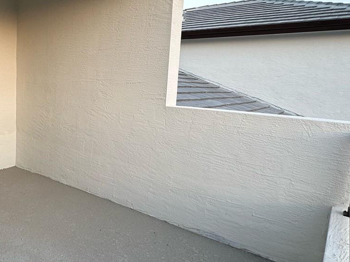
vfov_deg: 46.7
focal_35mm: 30
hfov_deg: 58.2
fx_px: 303
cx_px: 109
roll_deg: -2.4
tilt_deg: -7.6
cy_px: 115
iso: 64
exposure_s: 1/99
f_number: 2.2
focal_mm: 2.22
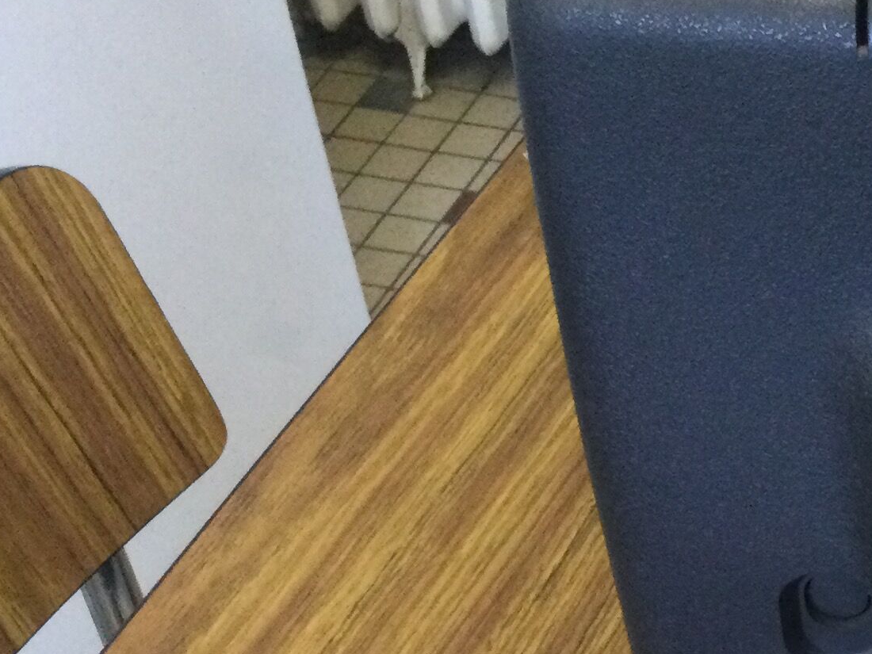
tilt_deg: -43.9
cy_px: 644
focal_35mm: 92
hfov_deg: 19.3
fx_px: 2318
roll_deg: -4.8
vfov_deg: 15.8
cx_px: 1199
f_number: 2.4
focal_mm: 3.3
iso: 200
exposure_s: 1/20
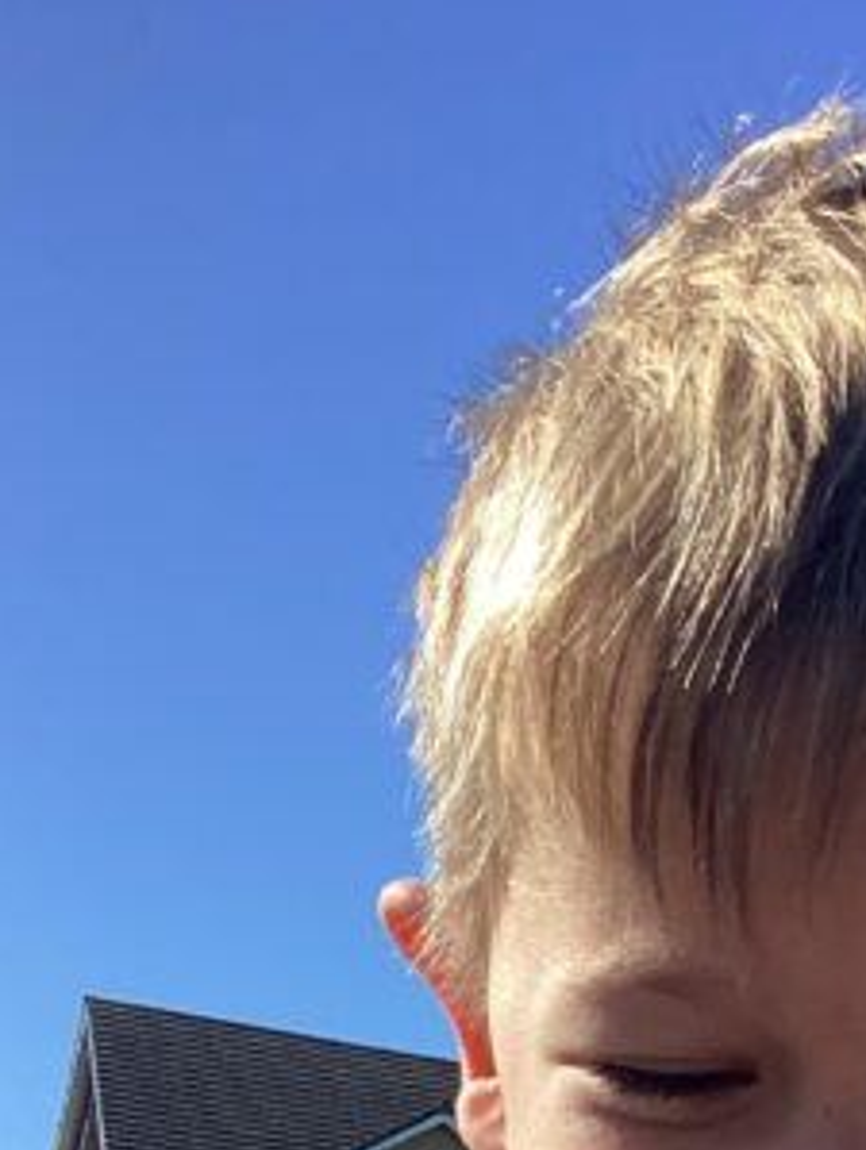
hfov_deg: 13.9
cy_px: 1896
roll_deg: -6.8
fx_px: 3528
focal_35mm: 106
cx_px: 781
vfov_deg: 16.3
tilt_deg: -4.0
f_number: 2.4
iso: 25
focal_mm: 3.3
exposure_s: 1/905
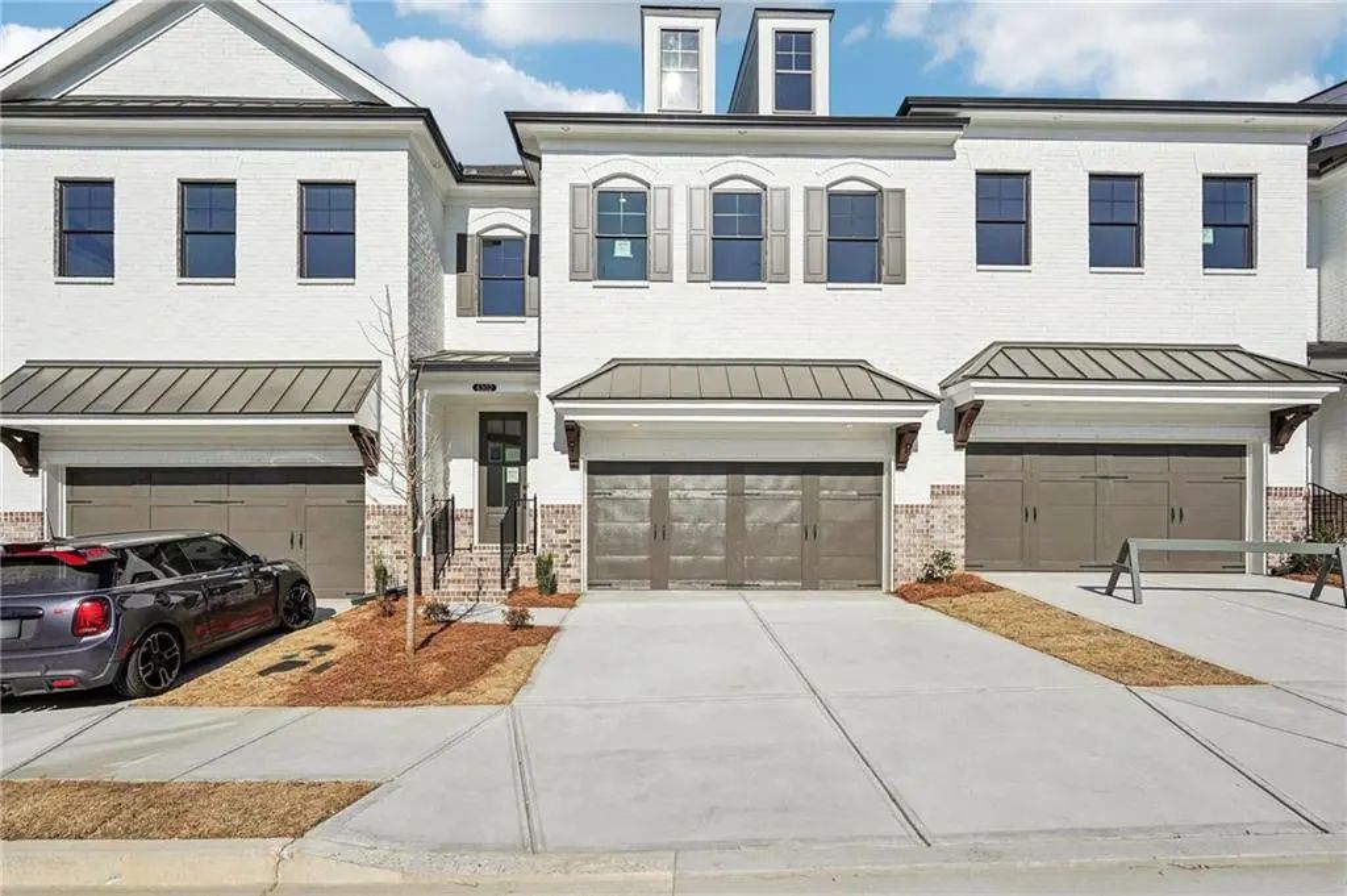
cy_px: 448
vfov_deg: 70.3
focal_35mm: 17
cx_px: 674
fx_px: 636
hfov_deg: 93.3
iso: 800
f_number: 8
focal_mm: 17
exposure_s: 1/5000
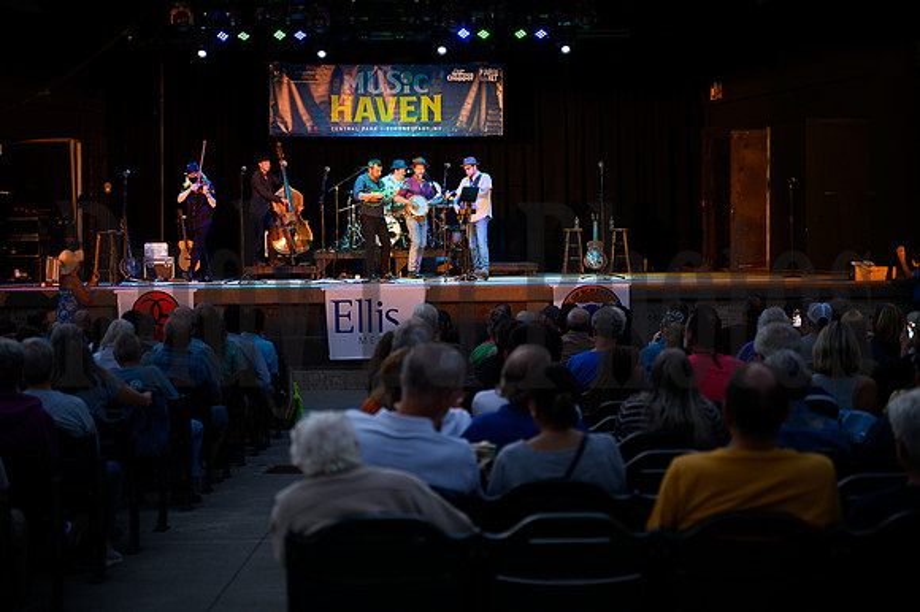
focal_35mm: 70
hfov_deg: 28.9
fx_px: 1788
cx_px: 460
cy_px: 306
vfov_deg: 19.4
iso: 500
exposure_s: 1/60
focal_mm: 70
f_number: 2.8
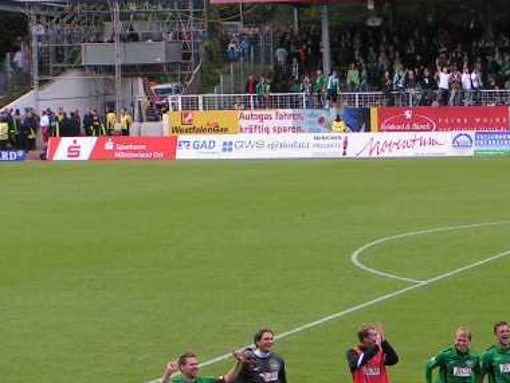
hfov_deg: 13.6
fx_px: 2107
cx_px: 514
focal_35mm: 143
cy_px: 208
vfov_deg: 10.4
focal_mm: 10.5
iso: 50
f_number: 4.5
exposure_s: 1/100
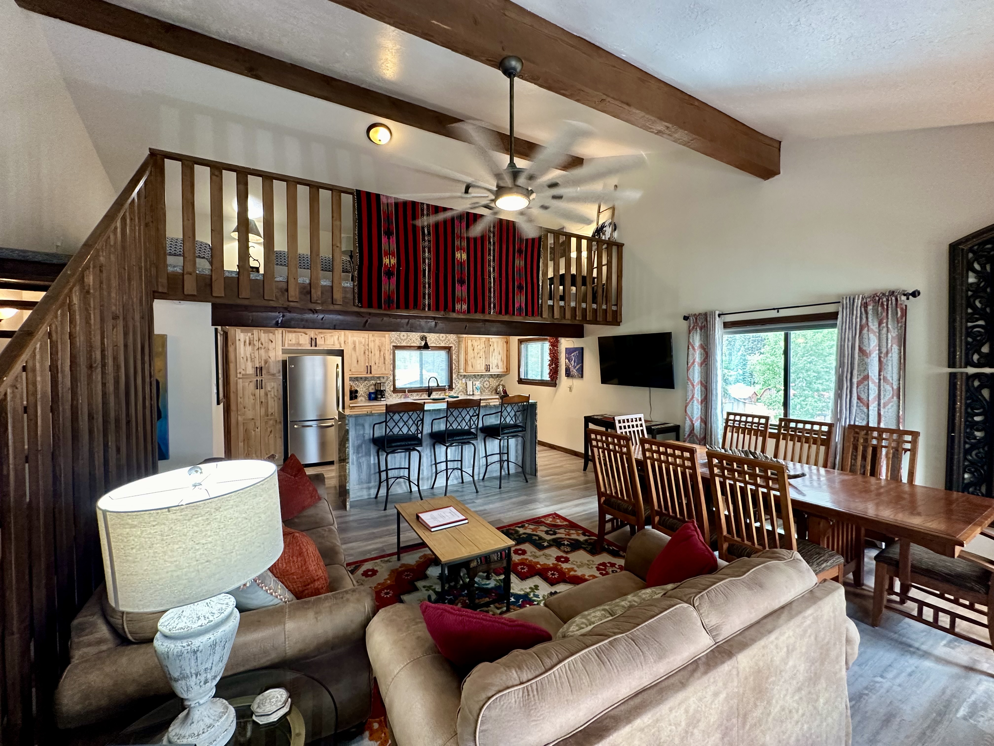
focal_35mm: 14
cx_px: 497
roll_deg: +0.4
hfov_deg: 102.1
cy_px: 373
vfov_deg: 85.7
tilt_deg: -1.9
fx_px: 402
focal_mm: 2.22
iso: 320
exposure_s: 1/60
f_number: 2.2
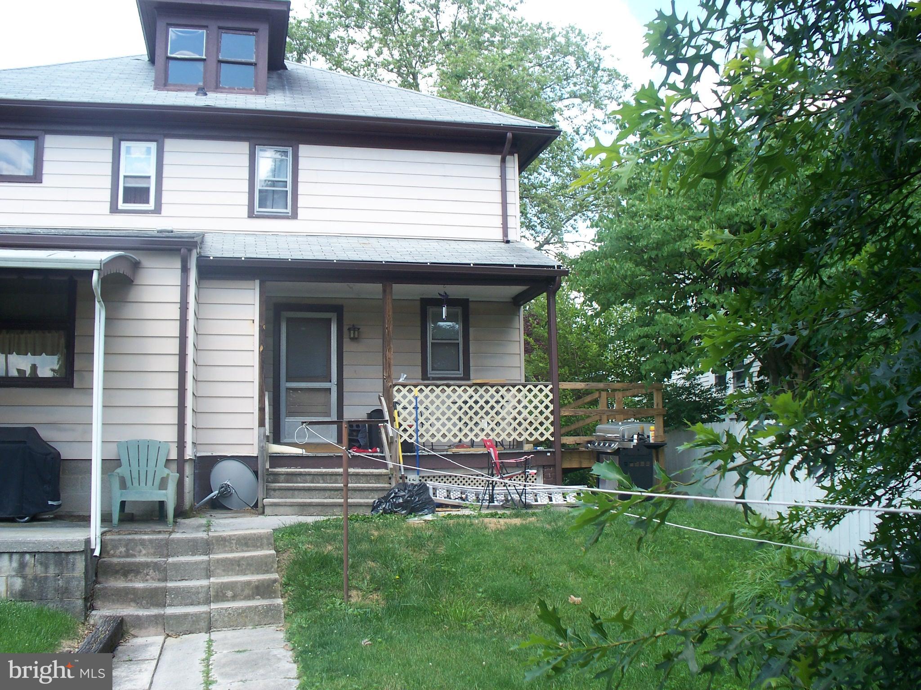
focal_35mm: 36
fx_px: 958
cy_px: 345
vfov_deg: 39.7
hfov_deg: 51.4
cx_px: 460
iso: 80
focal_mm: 7.54
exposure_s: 1/250
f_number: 2.8
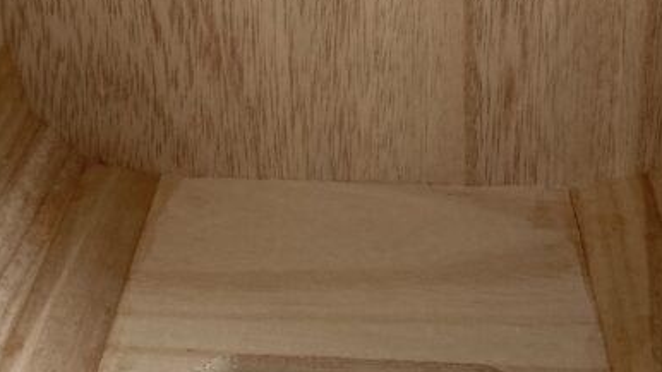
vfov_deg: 14.7
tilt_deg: -19.4
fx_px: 1422
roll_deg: +1.2
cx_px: 324
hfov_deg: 26.2
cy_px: 15
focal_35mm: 81
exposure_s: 1/121
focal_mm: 3.99
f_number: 1.8
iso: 40
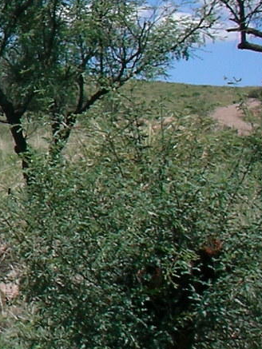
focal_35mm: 139
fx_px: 1402
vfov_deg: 14.2
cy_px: 97
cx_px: -339
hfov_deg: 9.6
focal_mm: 6
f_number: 7
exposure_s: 1/212
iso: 50
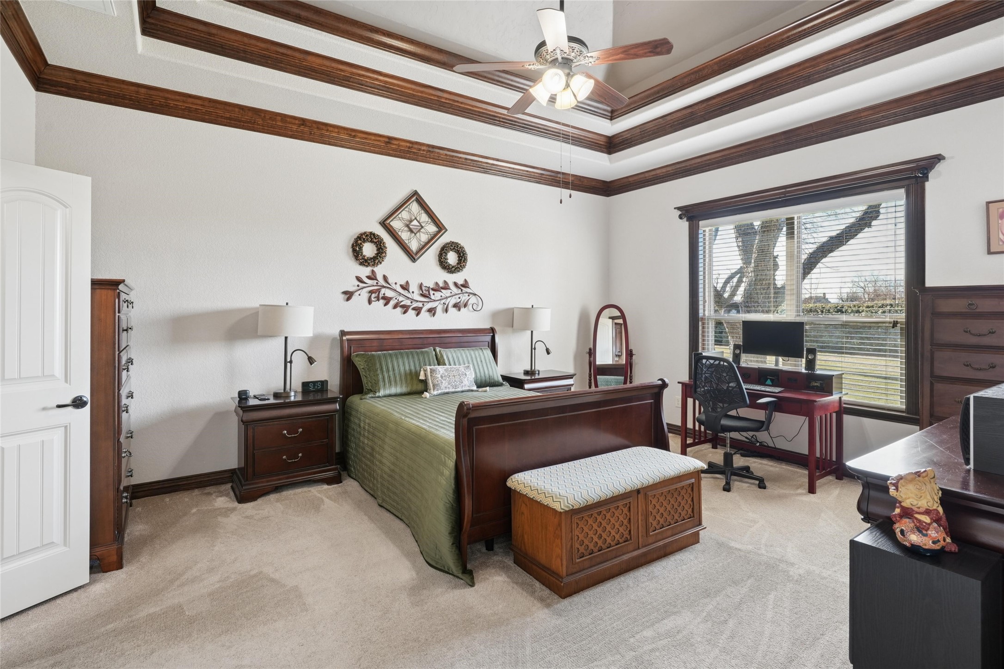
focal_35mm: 17
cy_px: 334
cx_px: 502
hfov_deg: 93.3
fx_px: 474
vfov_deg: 70.4
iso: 320
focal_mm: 17
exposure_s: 1/5
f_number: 8
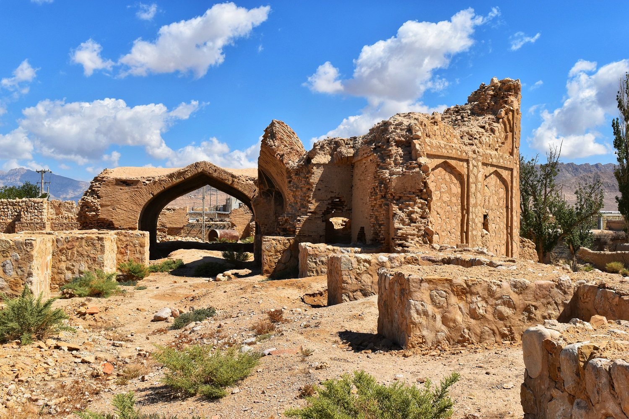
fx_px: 681
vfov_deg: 34.2
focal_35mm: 39
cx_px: 314
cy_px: 210
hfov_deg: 49.6
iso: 200
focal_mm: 26
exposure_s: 1/400
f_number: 10
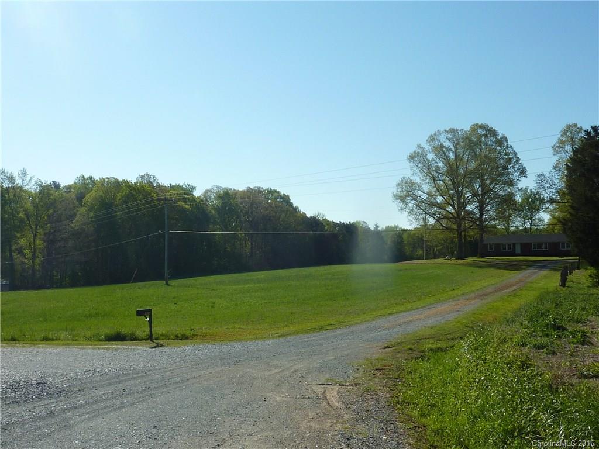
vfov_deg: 37.7
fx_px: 658
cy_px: 224
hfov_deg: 49.0
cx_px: 300
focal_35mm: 38
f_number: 5.6
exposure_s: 1/500
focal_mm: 4.4
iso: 100
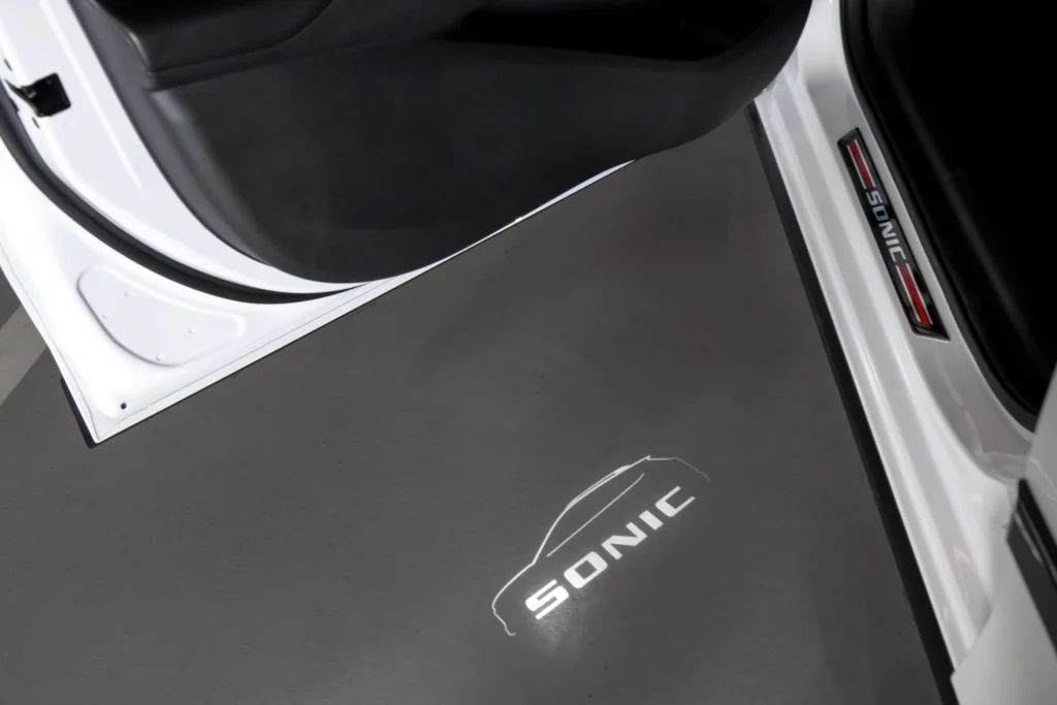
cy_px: 352
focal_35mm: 39
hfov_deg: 49.5
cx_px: 528
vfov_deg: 34.2
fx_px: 1145
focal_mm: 39
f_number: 6.3
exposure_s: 1/5
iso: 200
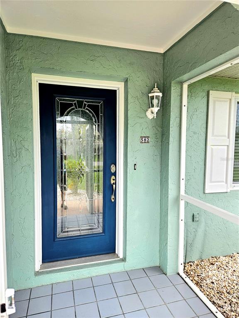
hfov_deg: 58.9
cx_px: 120
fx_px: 212
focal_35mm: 23
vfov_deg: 73.9
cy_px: 159
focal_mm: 5.4
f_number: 1.8
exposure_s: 1/417
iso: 40
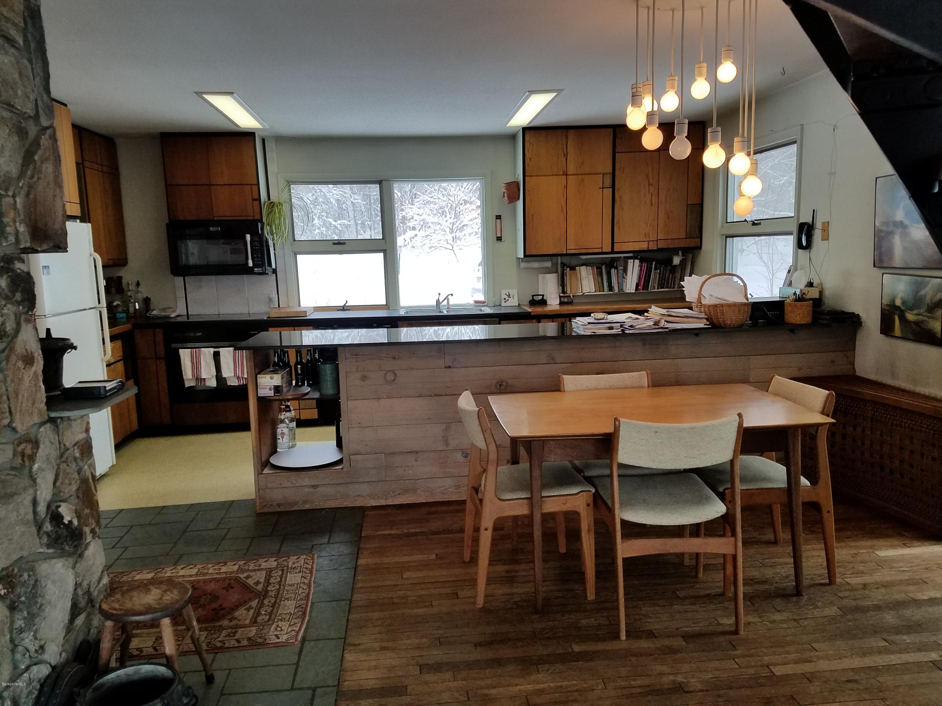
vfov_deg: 53.1
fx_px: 708
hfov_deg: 67.3
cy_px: 353
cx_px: 471
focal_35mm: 26
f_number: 1.7
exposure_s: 1/168
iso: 40
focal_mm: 4.2
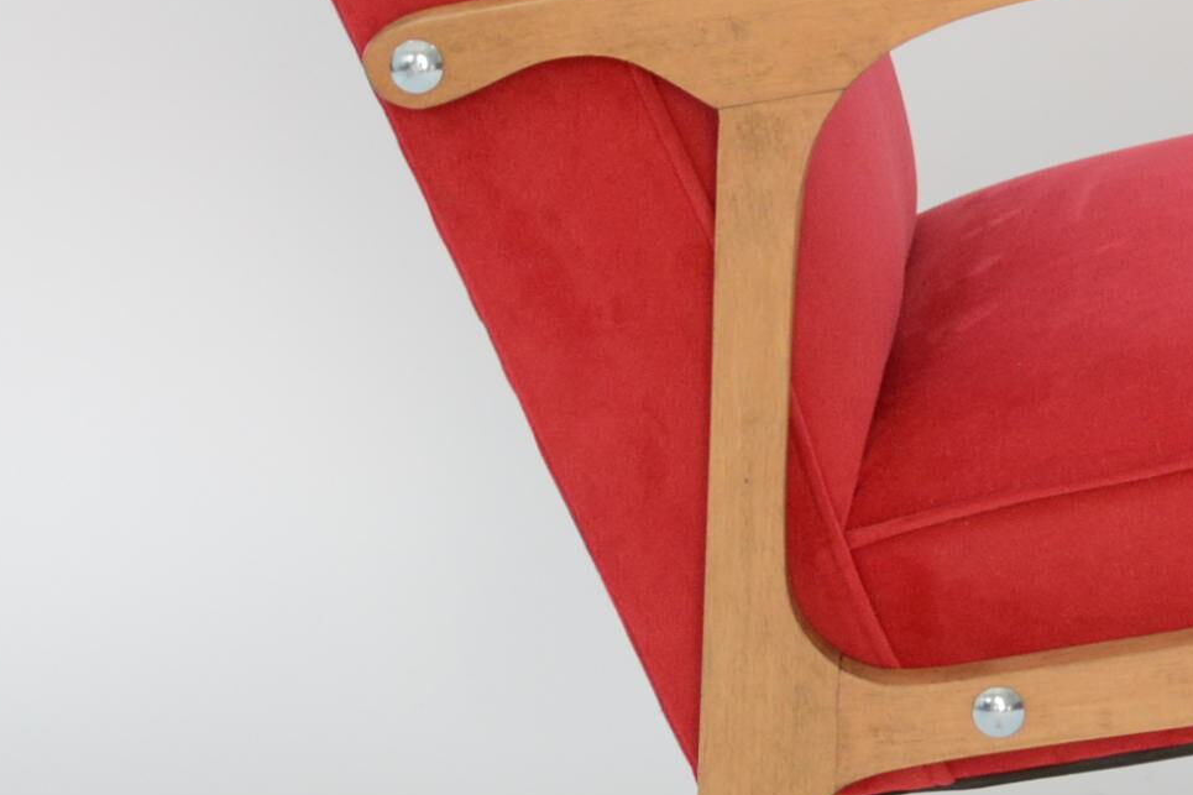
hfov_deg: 13.5
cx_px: 1297
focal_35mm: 149
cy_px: 209
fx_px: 4937
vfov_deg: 9.2
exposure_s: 1/40
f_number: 4.2
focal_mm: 32
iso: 800
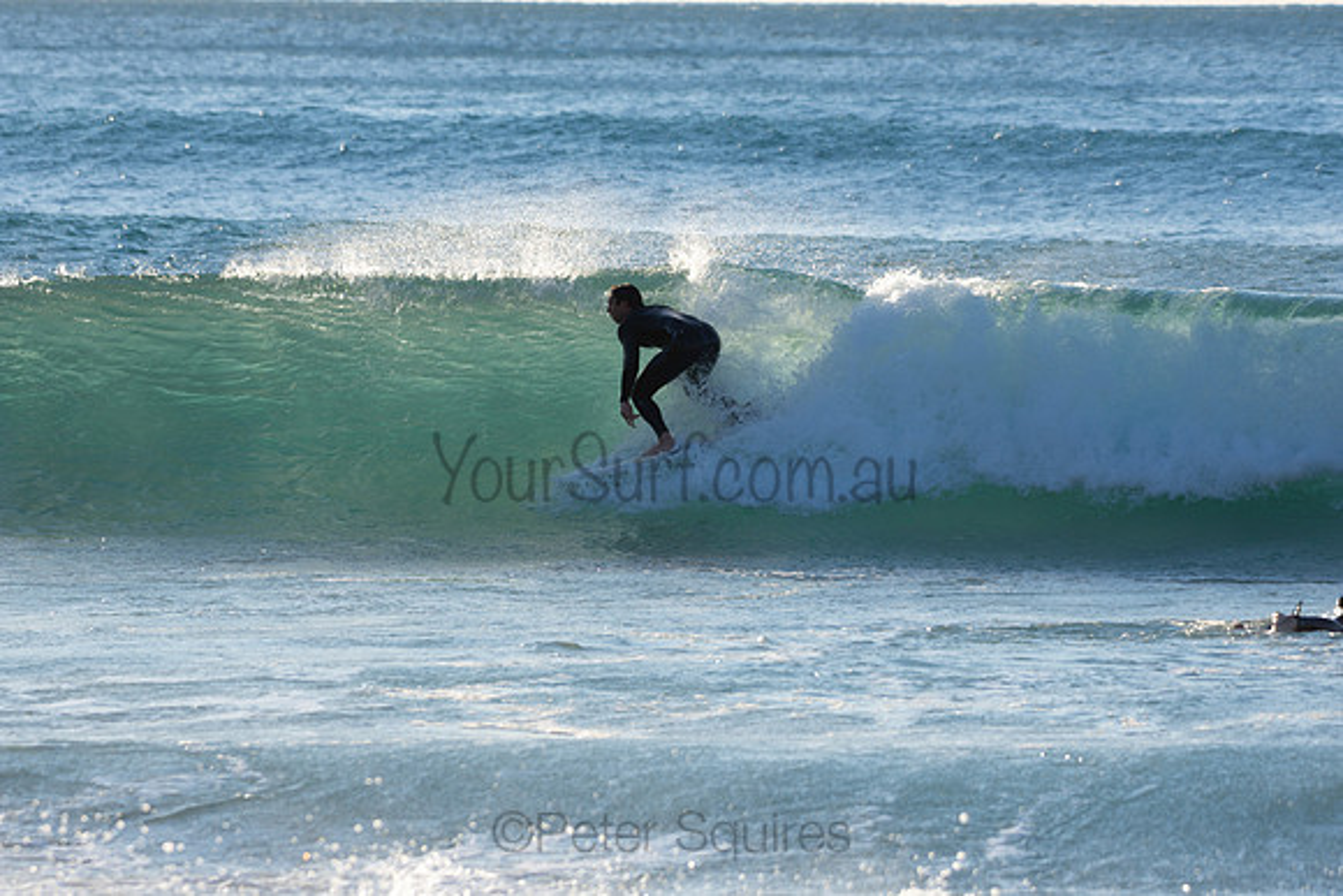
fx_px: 12313
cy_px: 448
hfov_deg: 6.2
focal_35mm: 330
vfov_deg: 4.2
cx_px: 672
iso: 140
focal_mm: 220
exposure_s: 1/500
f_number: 5.6
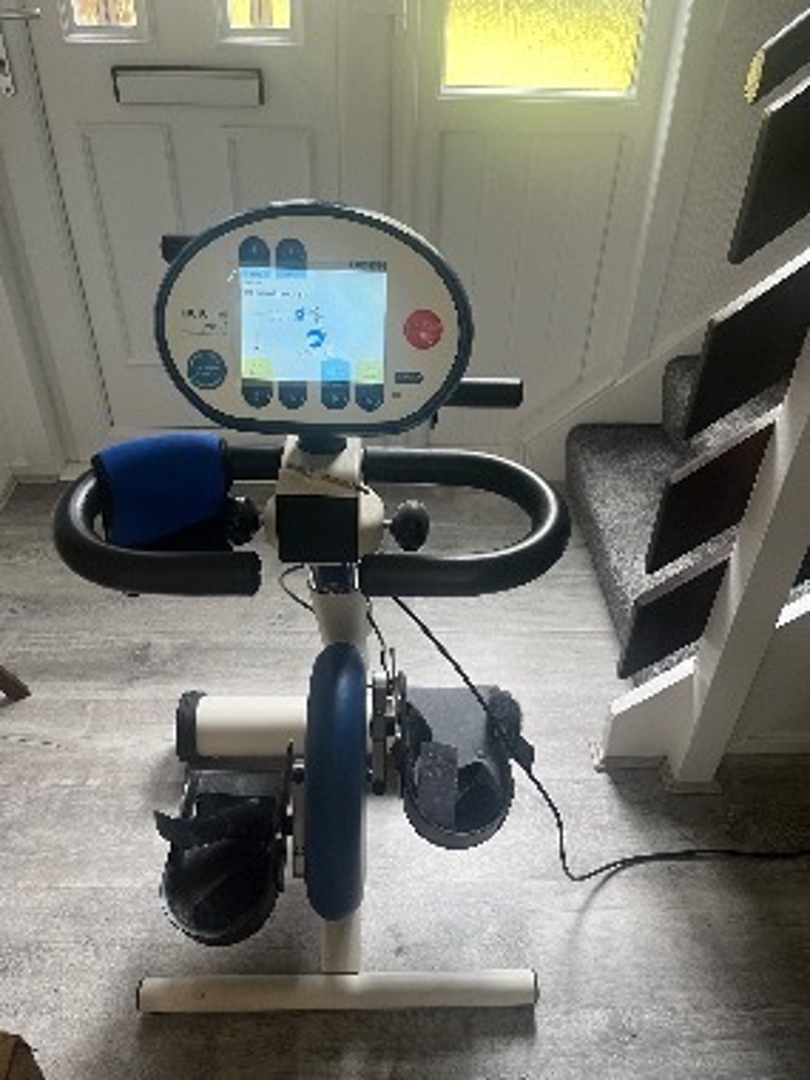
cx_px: 405
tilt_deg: -38.2
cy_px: 540
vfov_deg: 67.3
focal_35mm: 26
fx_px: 811
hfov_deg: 53.1
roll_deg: -2.5
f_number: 1.6
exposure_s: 1/80
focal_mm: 5.1
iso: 125
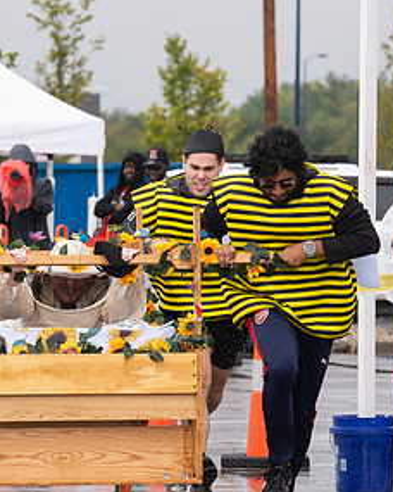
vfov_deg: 5.3
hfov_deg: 4.3
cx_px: 26
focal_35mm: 363
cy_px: 416
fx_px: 5278
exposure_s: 1/500
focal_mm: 145
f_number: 7.1
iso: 400
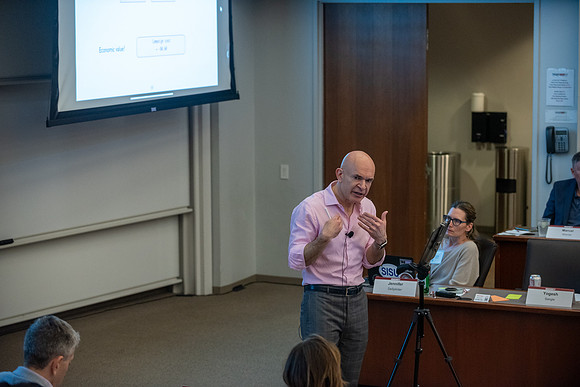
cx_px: 290
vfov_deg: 13.9
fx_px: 1583
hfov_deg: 20.8
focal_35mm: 98
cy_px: 194
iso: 2000
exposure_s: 1/200
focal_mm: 98
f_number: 3.2
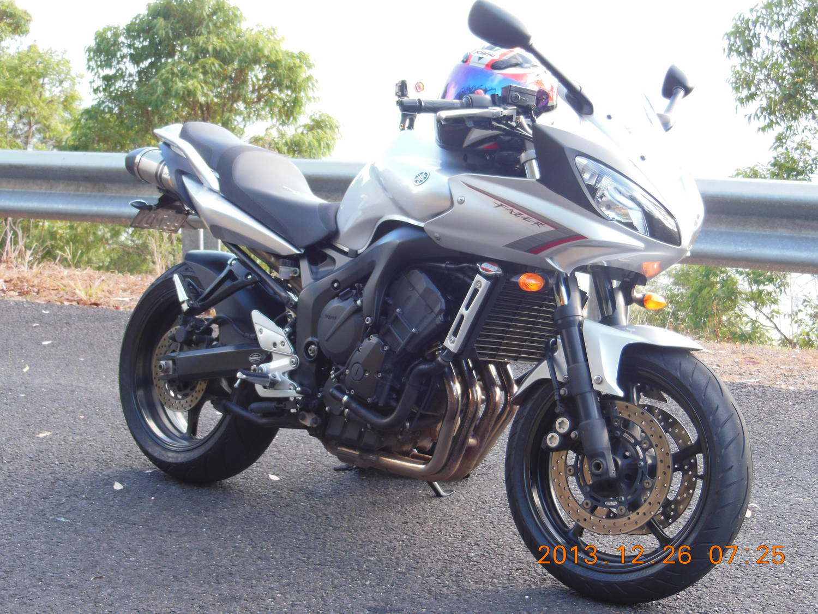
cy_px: 307
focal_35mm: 70
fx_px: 1654
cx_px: 409
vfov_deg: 21.0
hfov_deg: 27.8
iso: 125
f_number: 5.2
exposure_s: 1/30
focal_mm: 12.4
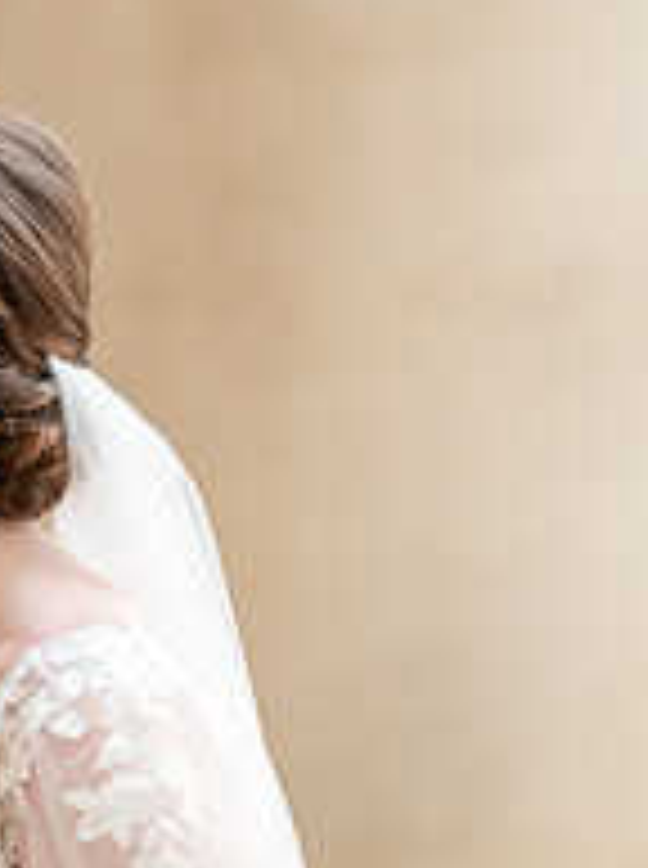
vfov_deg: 5.1
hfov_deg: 3.8
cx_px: -598
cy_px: 450
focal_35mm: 386
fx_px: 9667
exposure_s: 1/320
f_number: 4
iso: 640
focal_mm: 130
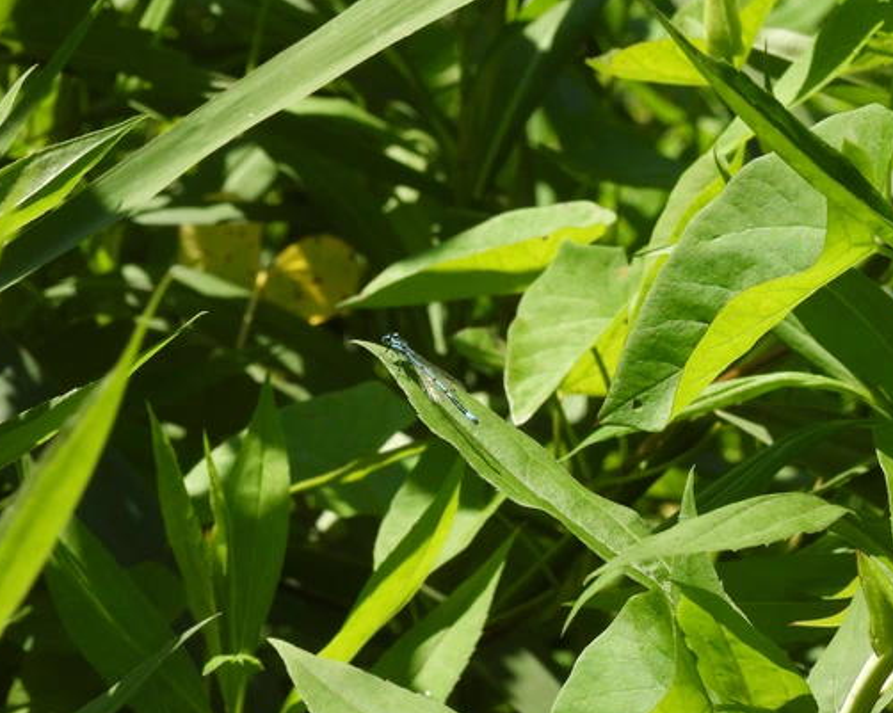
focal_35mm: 249
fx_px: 6577
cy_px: 405
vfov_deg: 6.2
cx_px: 429
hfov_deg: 7.8
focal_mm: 35.7
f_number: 6.3
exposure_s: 1/250
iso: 100
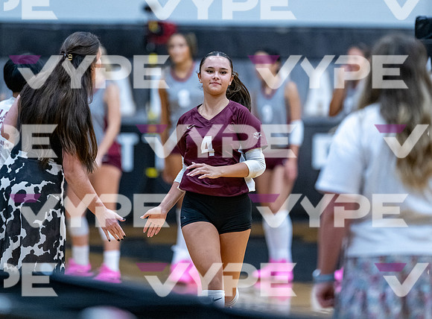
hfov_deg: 7.4
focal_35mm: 268
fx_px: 3326
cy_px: 124
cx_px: 217
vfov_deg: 5.5
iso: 3200
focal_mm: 200
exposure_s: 1/1600
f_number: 2
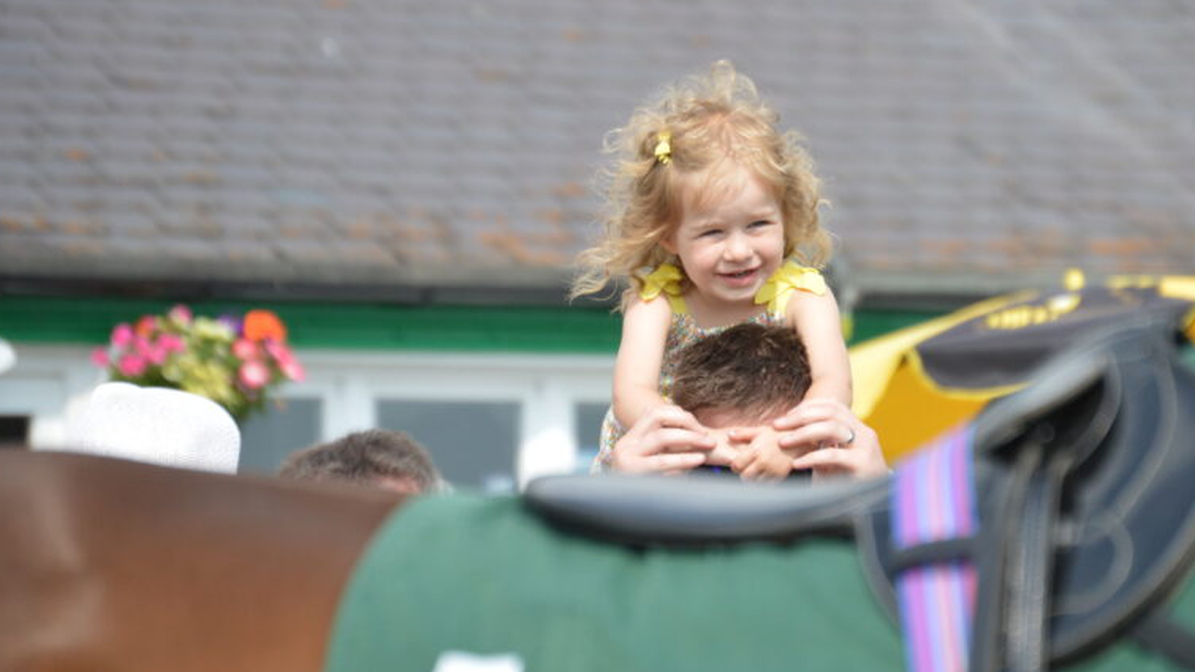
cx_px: 761
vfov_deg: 3.9
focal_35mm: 309
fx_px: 9784
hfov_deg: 7.0
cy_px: 320
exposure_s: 1/1600
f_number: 5
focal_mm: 145
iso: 400
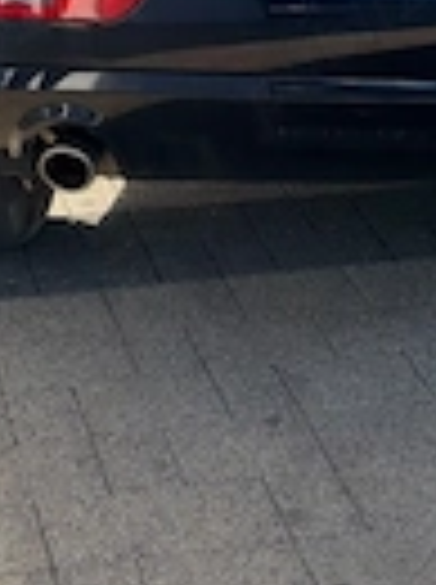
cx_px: 476
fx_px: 2494
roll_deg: +0.0
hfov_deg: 9.9
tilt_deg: -5.0
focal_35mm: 148
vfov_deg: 12.7
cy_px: -288
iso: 80
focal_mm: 6.76
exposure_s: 1/2976
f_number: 1.78
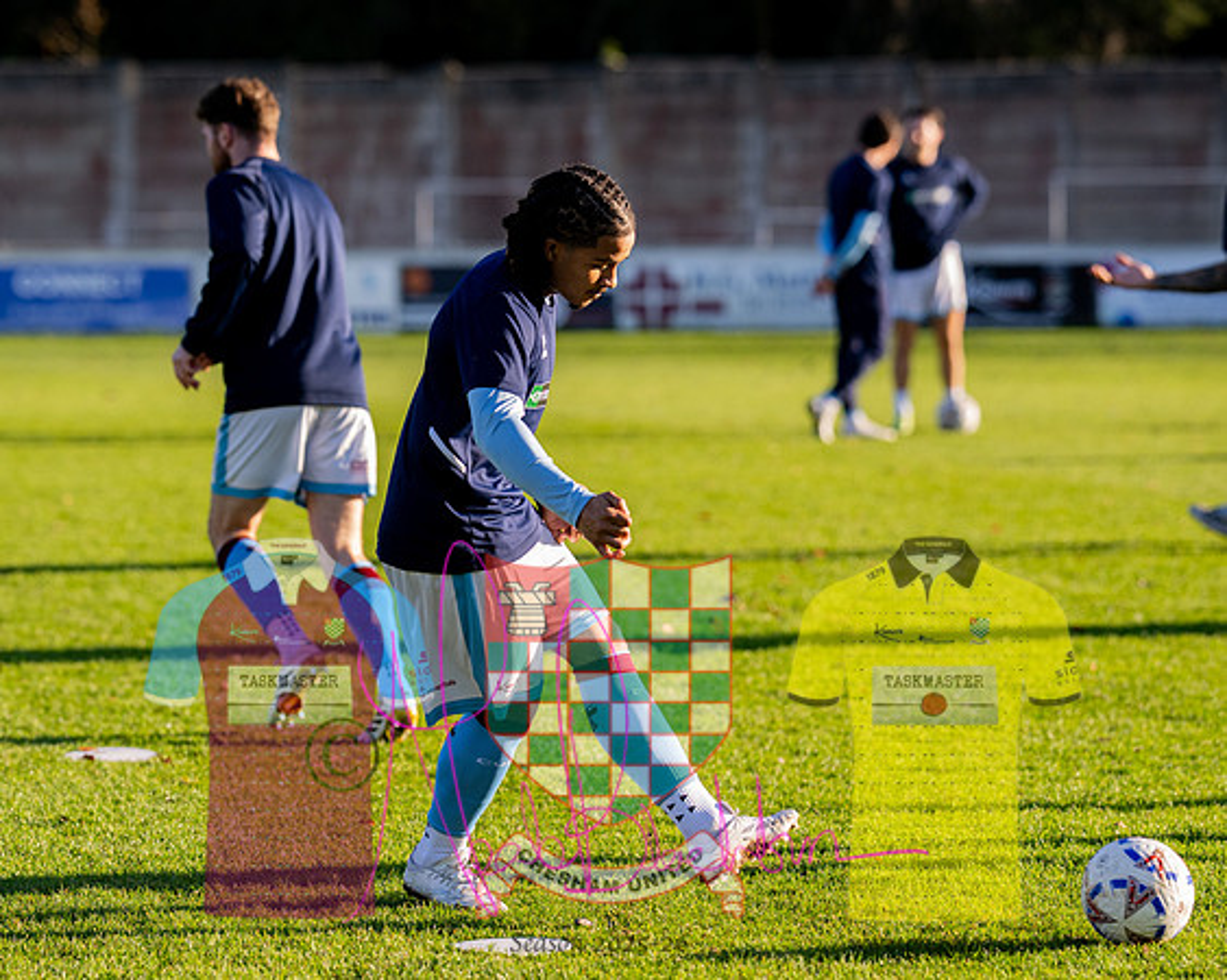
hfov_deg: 10.0
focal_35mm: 193
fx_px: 6994
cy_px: 583
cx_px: 503
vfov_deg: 8.0
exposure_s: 1/2500
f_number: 2.8
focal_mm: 135
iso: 400
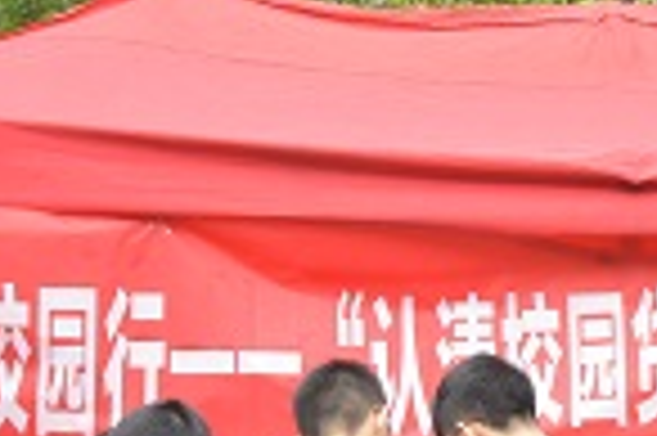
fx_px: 2060
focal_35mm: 113
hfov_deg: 17.9
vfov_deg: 12.0
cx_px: 540
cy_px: 348
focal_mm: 22
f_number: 5.6
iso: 800
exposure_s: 1/80
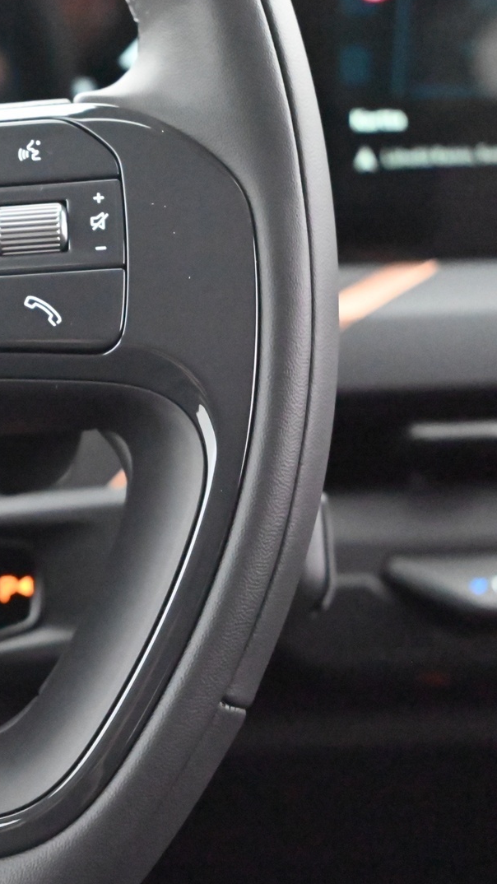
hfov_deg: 14.7
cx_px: -126
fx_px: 1851
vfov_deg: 26.9
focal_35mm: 79
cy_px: 440
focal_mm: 50
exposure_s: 1/50
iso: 25600
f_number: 6.3
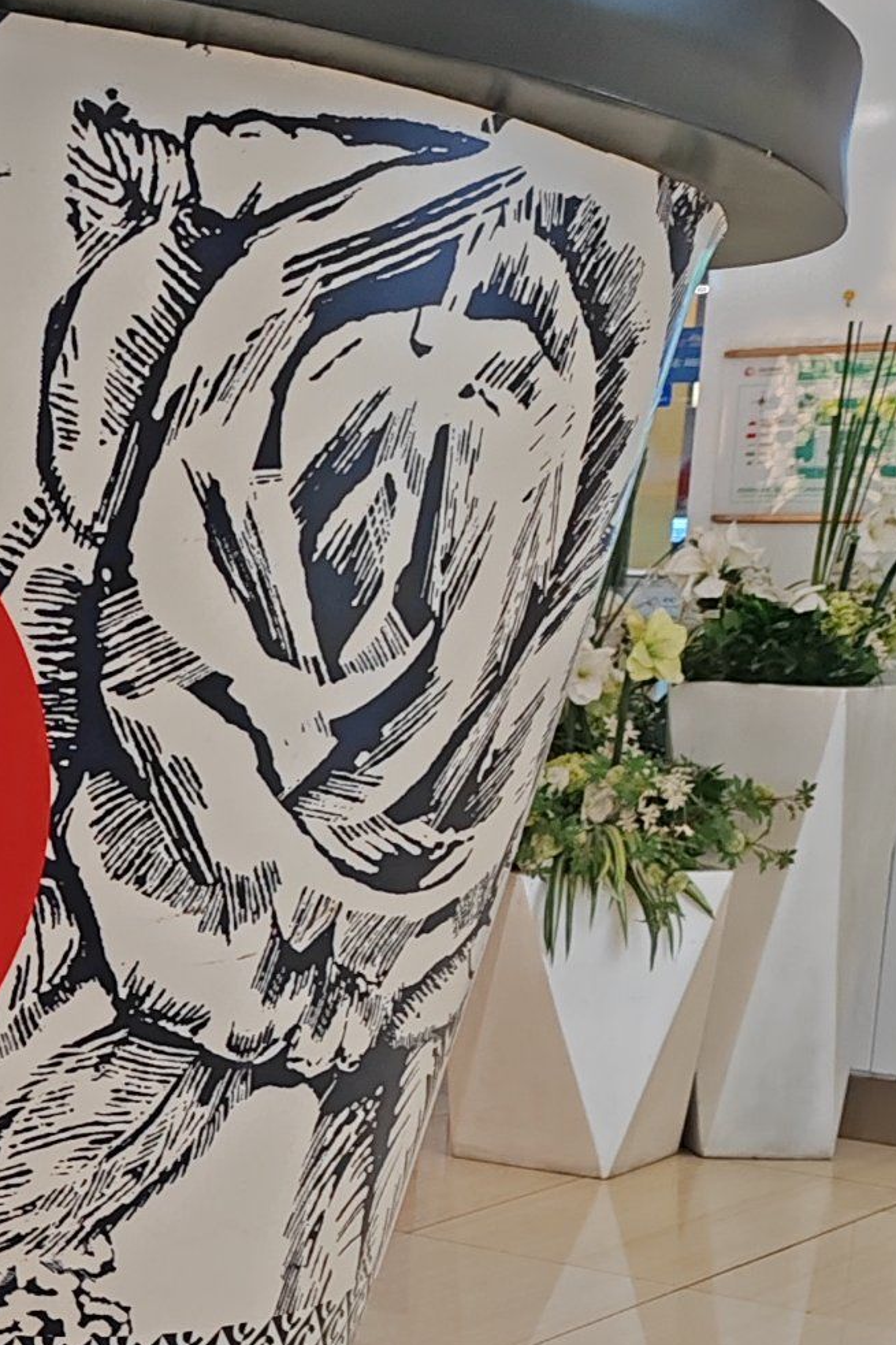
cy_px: 1164
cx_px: -421
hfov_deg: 16.1
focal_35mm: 78
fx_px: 2913
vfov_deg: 25.3
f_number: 1.8
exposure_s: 1/100
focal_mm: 6.14
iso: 250
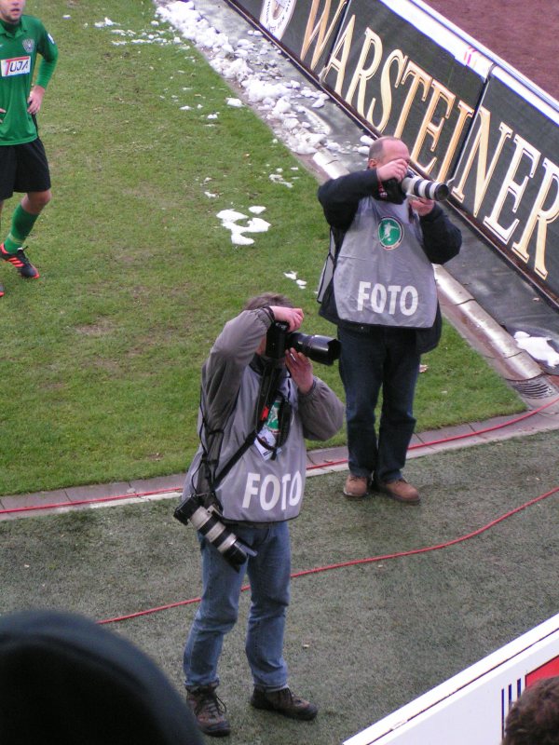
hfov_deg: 11.3
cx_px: 280
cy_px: 372
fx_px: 2821
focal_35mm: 131
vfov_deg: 15.1
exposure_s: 1/100
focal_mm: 20
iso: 200
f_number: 3.5
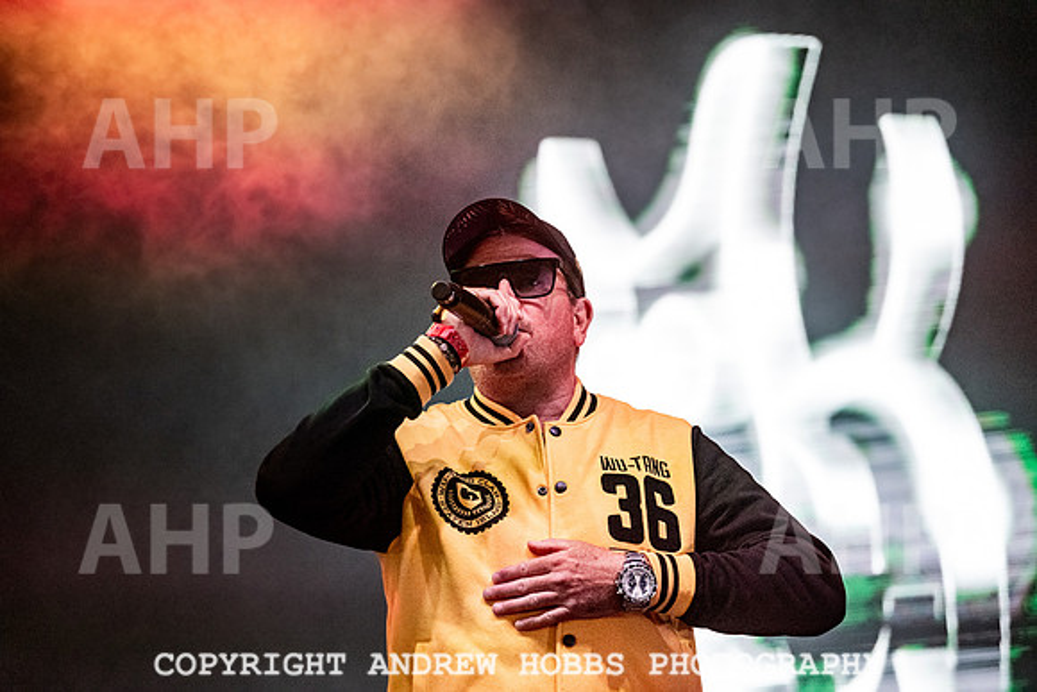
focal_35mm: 135
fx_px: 3889
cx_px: 518
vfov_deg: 10.2
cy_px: 346
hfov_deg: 15.2
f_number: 2.8
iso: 2500
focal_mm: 135
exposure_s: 1/2000
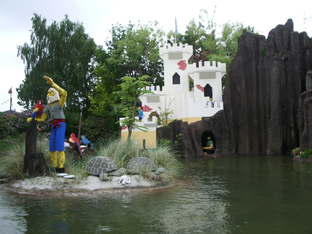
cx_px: 156
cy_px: 117
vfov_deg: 40.7
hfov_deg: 52.6
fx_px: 315
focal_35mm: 35
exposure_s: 1/160
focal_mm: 5.8
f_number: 4.3
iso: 50
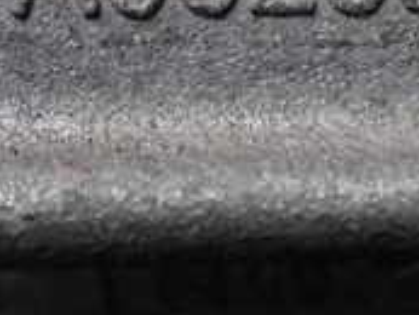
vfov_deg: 14.1
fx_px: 1260
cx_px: 392
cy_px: 10
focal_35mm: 104
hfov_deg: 18.5
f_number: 2.3
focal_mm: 5.4
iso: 200
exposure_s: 1/125
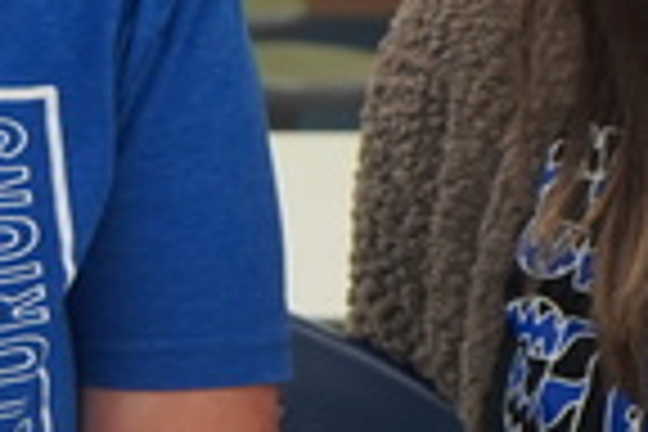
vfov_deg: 6.0
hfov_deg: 8.6
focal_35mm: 228
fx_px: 4104
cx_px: -572
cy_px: 281
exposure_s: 1/160
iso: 1000
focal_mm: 32
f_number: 4
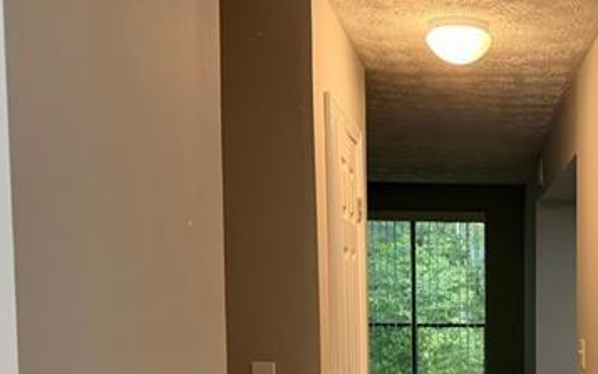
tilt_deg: -4.6
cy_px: 357
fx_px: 929
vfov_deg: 22.0
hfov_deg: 33.3
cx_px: 570
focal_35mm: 57
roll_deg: -0.8
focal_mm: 6.76
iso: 200
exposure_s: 1/60
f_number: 1.78
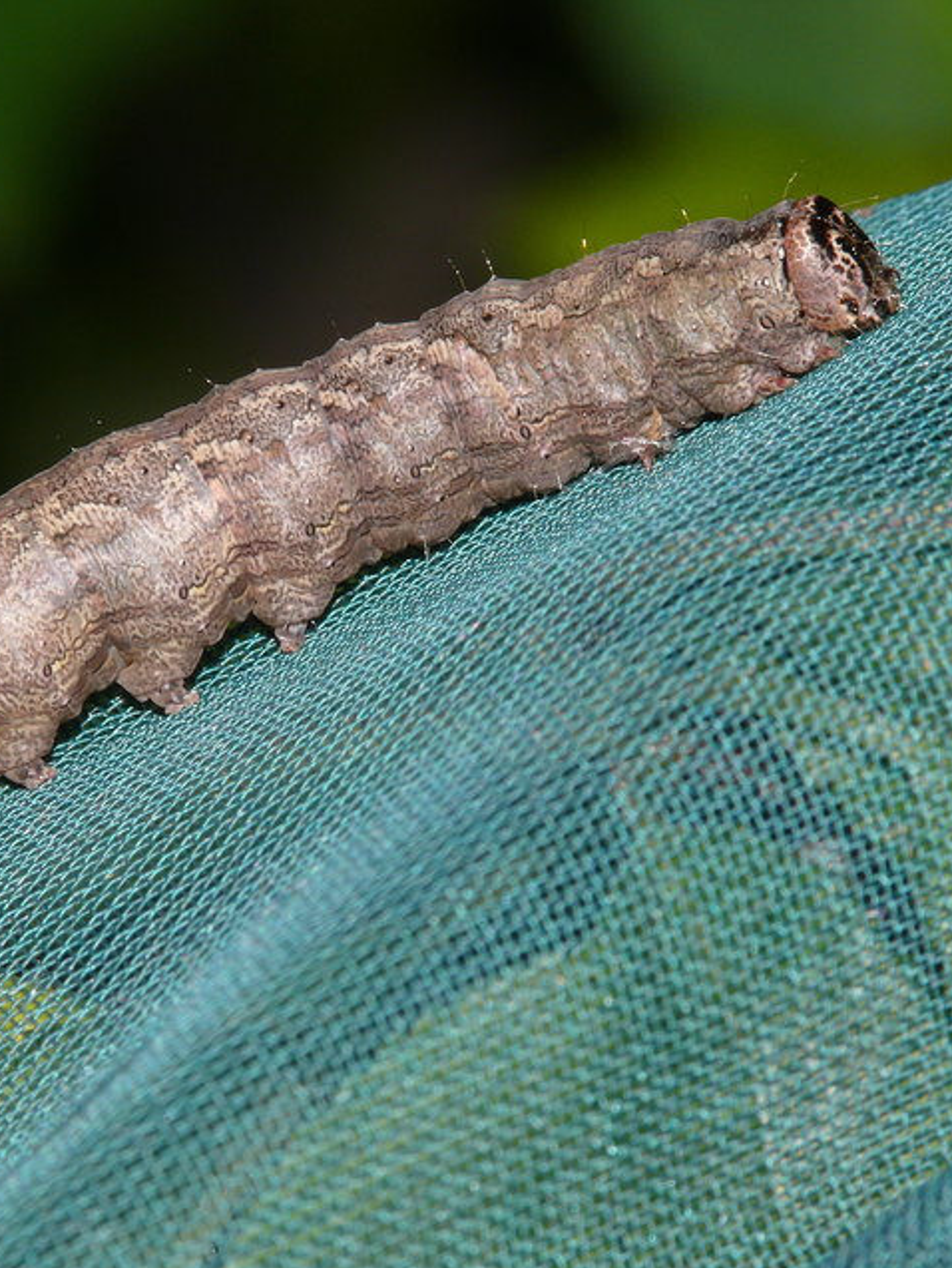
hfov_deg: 4.2
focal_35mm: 352
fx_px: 12903
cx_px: 248
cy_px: 635
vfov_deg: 5.6
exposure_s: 1/640
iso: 100
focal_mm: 55.6
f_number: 11
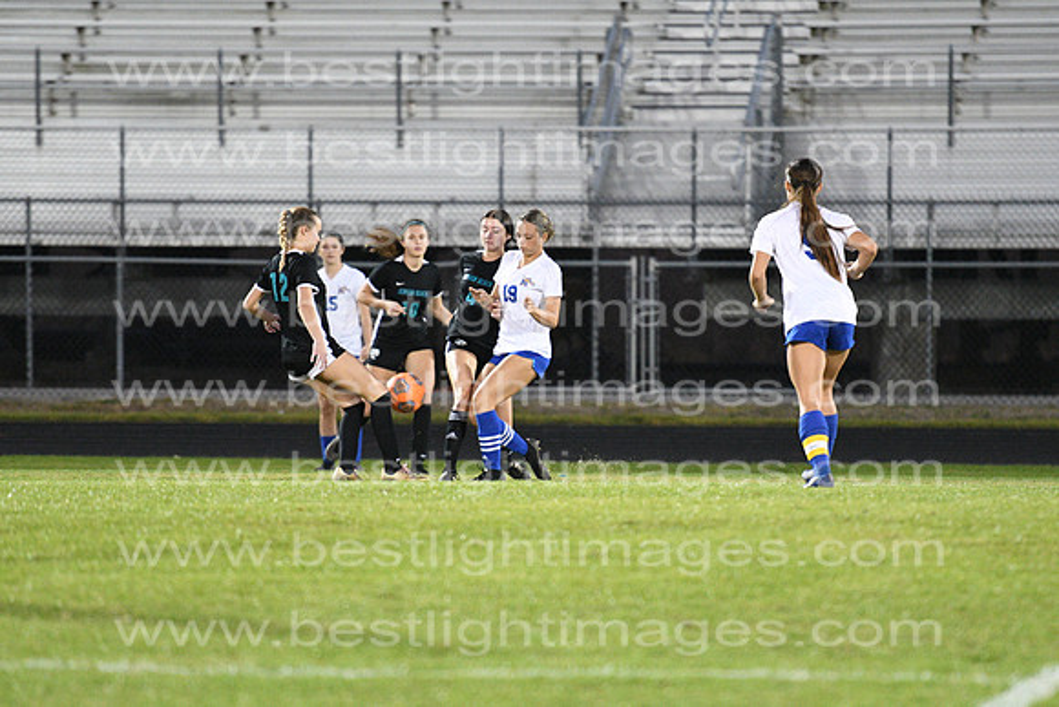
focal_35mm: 300
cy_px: 354
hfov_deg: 6.9
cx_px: 530
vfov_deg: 4.6
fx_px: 8827
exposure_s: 1/800
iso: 6400
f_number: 2.8
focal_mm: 200
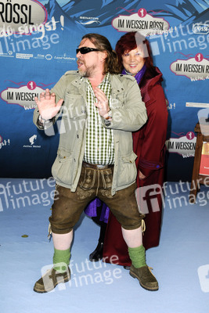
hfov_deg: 28.1
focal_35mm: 48
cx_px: 104
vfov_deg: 41.1
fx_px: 418
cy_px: 156
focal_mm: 48
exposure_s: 1/200
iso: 1000
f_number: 5
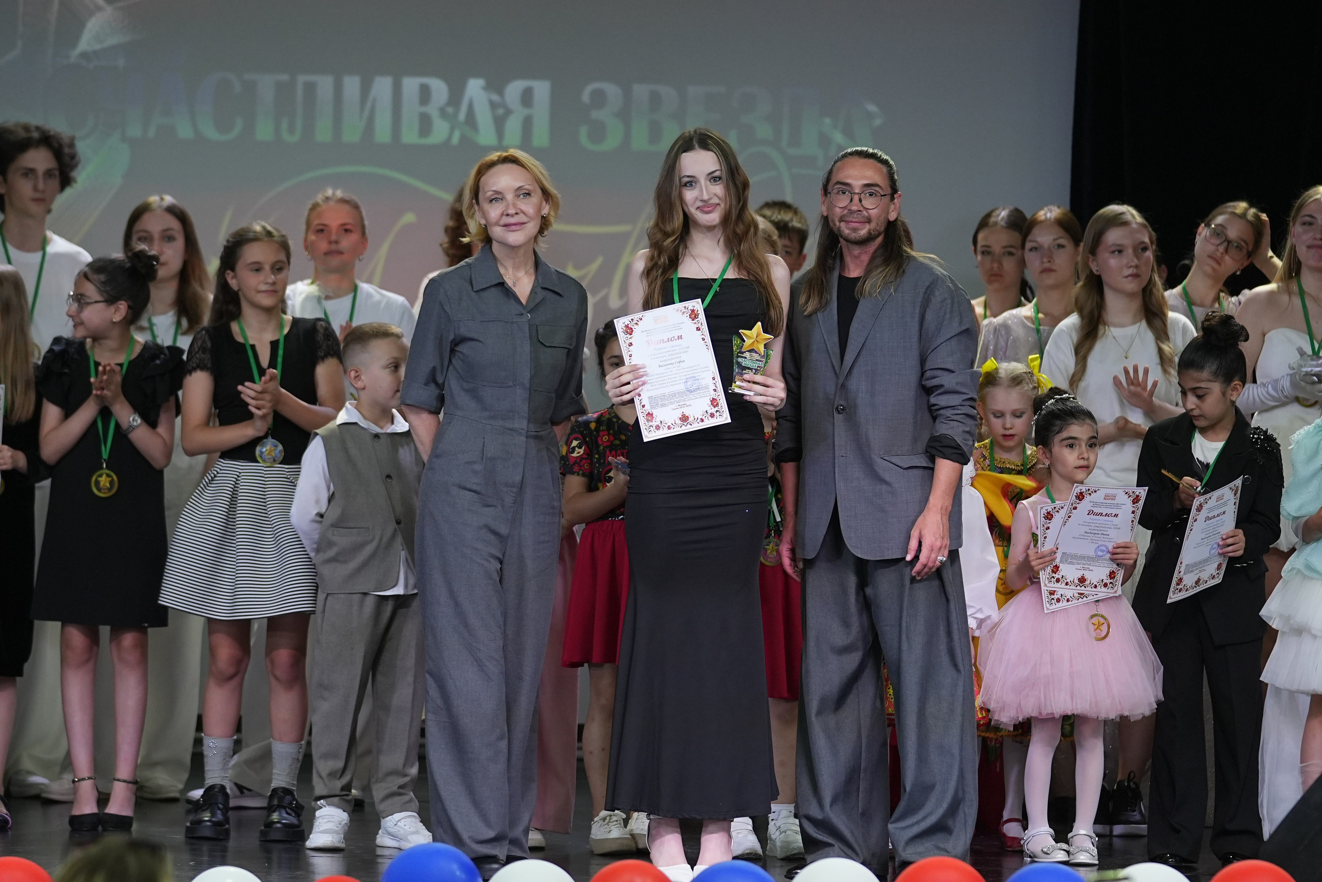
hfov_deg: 11.1
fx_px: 6830
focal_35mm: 186
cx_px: 661
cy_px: 441
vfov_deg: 7.4
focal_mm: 124
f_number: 2.8
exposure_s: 1/250
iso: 1000
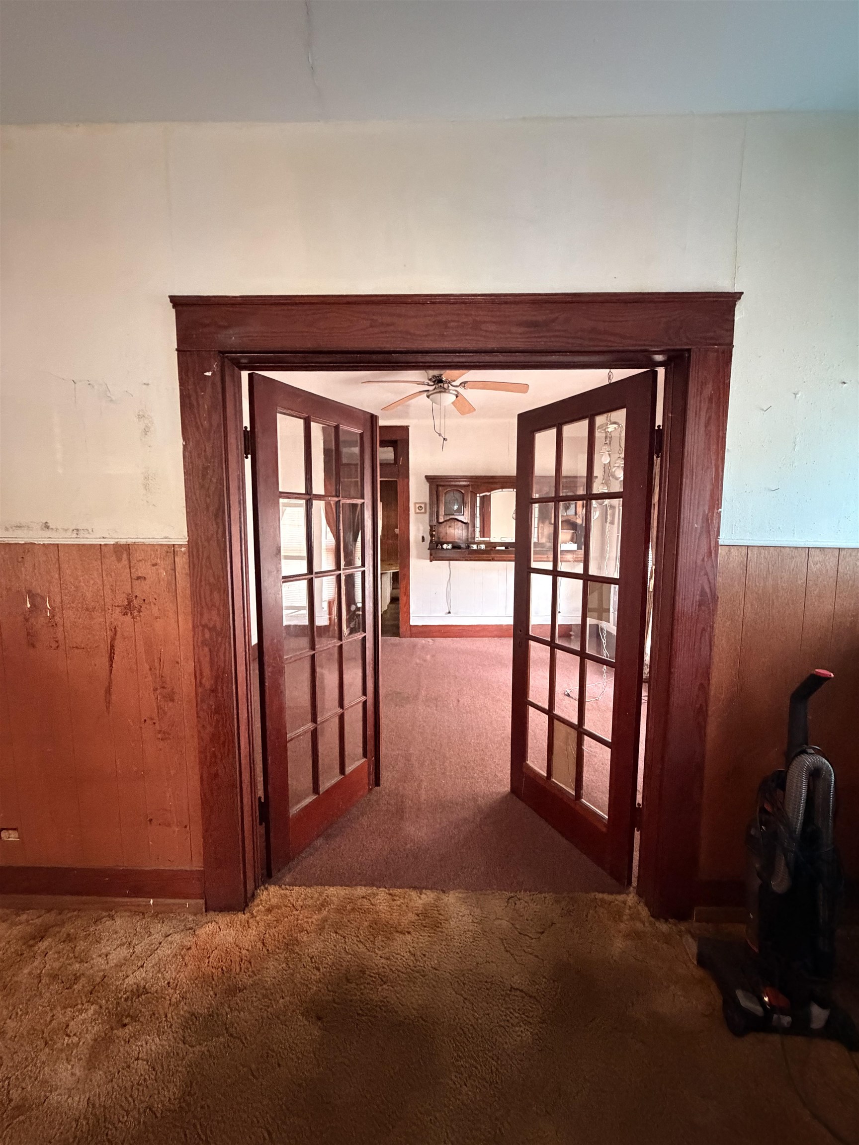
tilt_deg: -5.7
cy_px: 572
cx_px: 430
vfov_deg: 102.1
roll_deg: -0.7
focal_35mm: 14
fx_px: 463
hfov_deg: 85.7
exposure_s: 1/40
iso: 1000
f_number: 2.2
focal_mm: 2.22
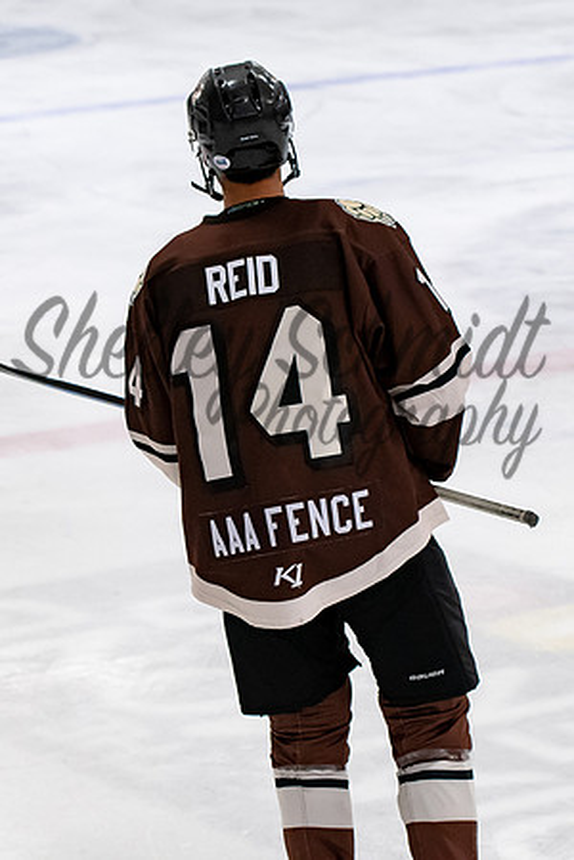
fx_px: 4031
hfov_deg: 8.1
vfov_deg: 12.2
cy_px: 402
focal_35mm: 169
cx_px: 255
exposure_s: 1/800
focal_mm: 70
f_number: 3.5
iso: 1800
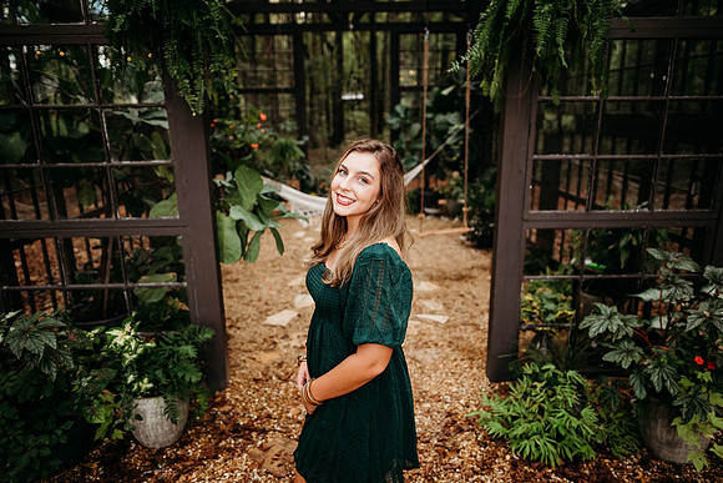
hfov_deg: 73.7
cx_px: 362
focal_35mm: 24
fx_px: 482
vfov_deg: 53.2
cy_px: 242
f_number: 2.2
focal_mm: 24
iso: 320
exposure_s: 1/250
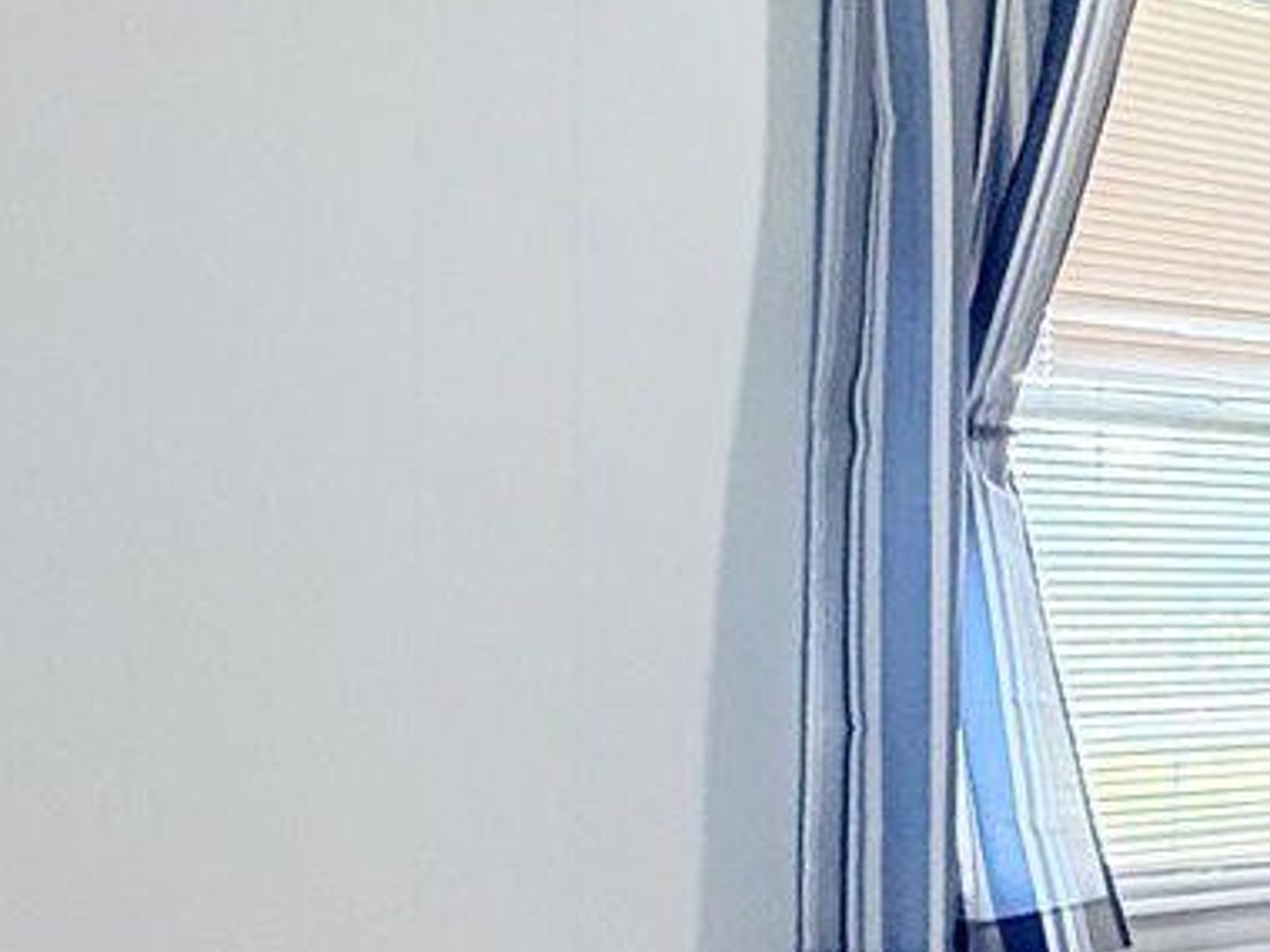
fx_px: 1944
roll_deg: -0.9
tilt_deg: -0.3
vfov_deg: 27.3
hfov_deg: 21.2
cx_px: 2366
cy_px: 641
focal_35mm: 53
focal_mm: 2.22
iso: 500
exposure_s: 1/60
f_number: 2.2
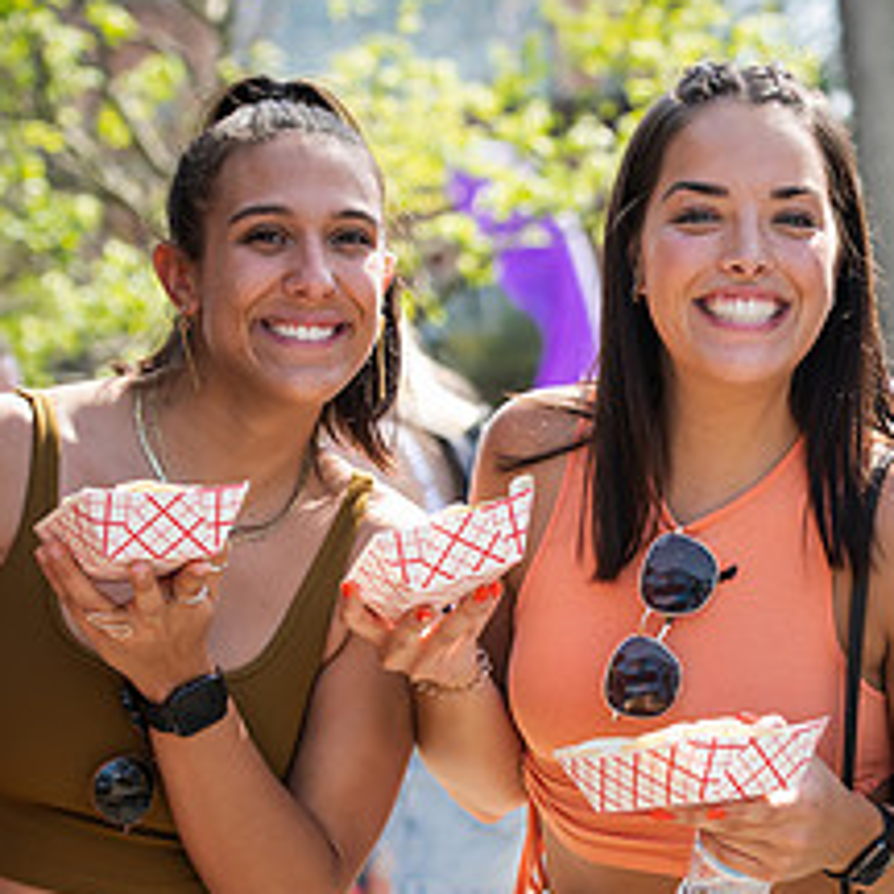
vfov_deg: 10.2
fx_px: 4996
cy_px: 615
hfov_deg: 10.2
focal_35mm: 171
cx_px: 799
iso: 250
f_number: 4.5
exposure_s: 1/320
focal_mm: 75
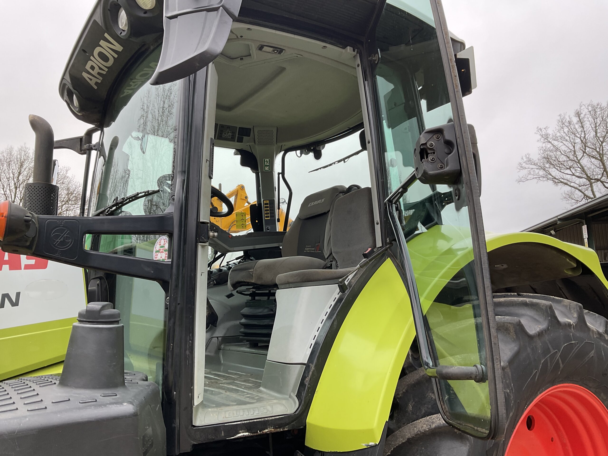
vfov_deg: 48.2
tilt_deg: +11.0
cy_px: 228
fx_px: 509
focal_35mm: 29
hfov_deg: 61.7
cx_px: 304
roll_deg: +2.6
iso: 16
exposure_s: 1/120
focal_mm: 3
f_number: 1.8
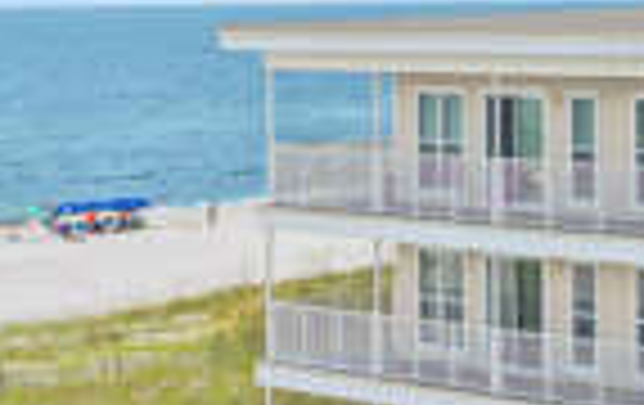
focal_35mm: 153
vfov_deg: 8.6
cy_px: 63
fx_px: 2691
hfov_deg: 12.7
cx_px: 1067
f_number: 5.6
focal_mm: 10.26
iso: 100
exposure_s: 1/320
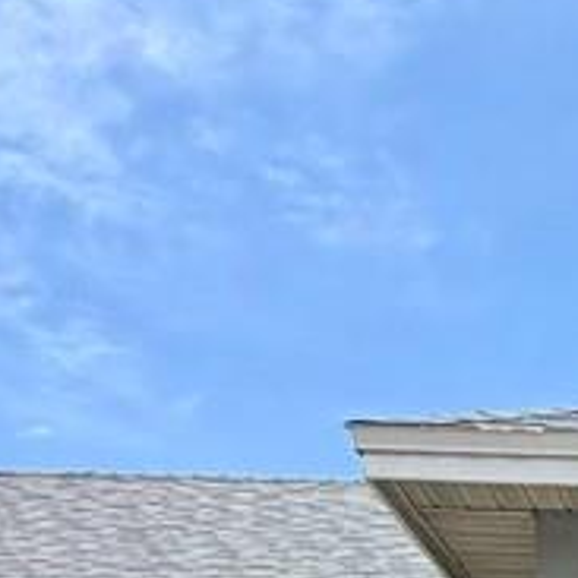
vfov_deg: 13.8
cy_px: 1140
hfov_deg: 14.3
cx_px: 1027
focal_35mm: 108
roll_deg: +0.6
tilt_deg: -0.3
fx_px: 2040
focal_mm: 2.22
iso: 25
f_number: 2.2
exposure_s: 1/770
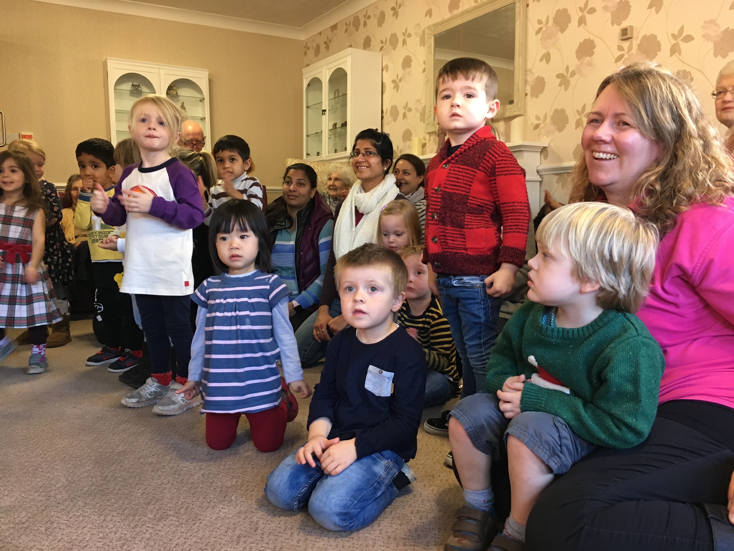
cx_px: 367
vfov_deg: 48.2
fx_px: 615
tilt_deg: -5.6
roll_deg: +1.4
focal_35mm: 29
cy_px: 276
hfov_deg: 61.7
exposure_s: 1/33
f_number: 2.2
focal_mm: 4.15
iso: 160
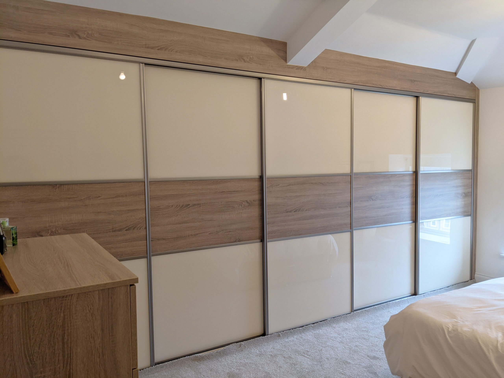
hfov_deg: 65.3
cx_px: 252
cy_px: 189
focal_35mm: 27
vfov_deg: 51.4
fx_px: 393
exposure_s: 1/25
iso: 65
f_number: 1.73
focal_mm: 4.38
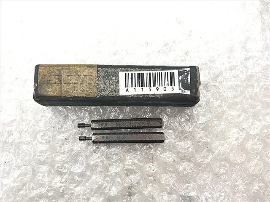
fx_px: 218
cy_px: 101
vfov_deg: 49.7
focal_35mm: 28
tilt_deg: -80.6
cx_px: 135
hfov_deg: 63.4
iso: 50
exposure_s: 1/15
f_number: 1.8
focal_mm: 3.99
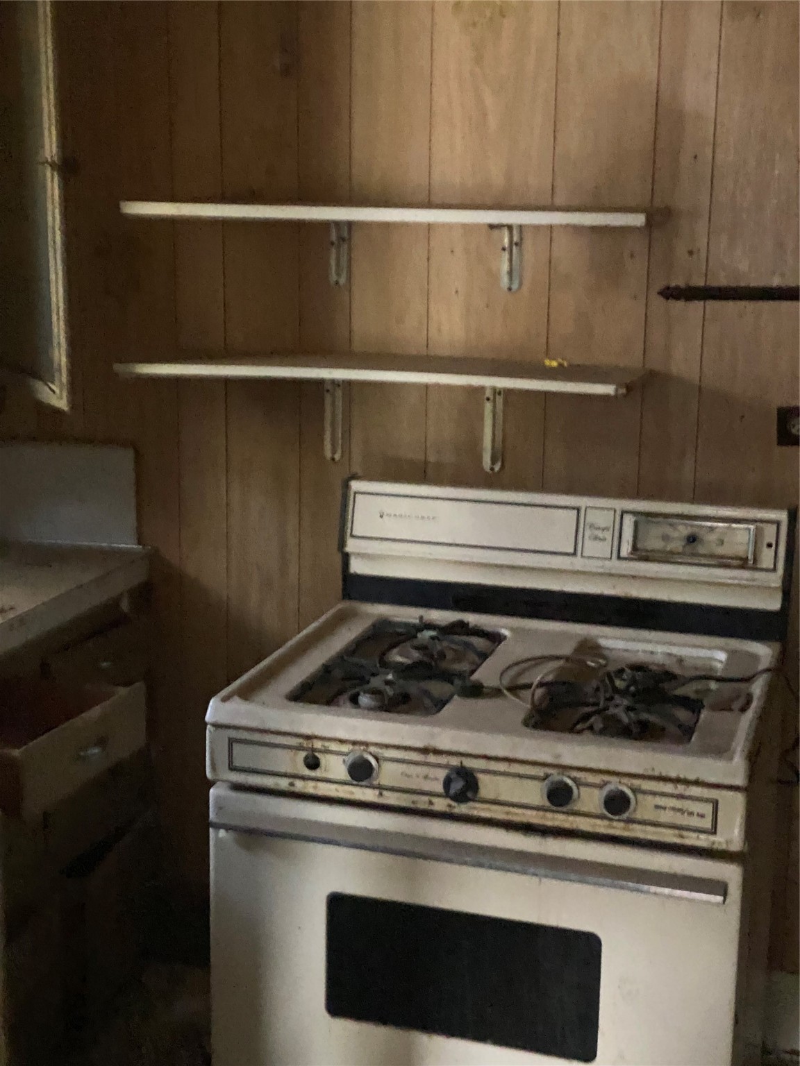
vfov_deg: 36.8
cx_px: 400
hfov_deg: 28.0
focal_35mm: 52
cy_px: 533
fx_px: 1602
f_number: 2
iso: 1250
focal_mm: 6
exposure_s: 1/23
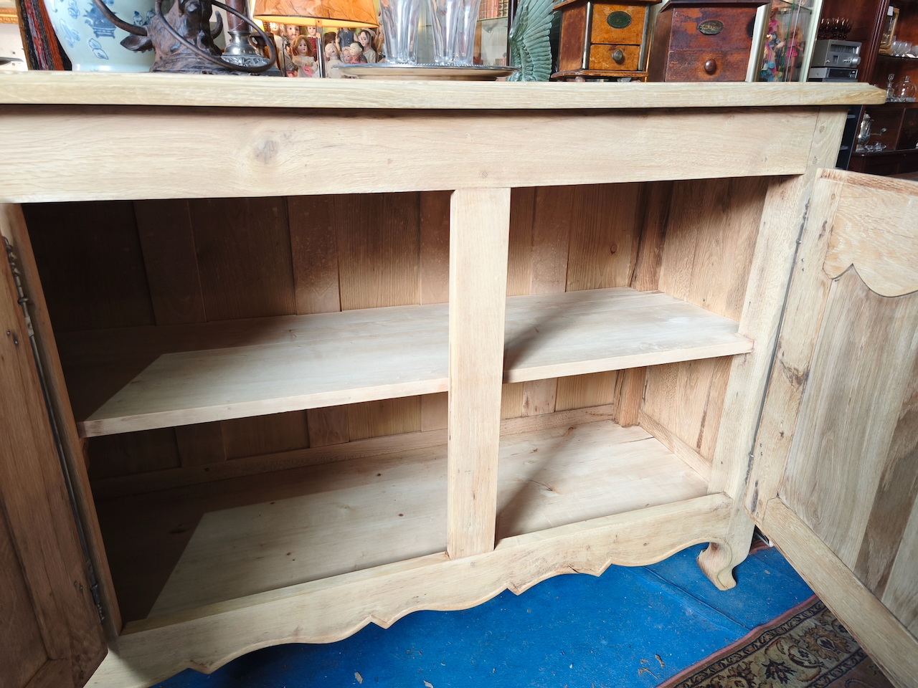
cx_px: 459
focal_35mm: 23
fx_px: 610
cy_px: 344
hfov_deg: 73.9
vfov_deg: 58.9
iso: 400
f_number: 1.7
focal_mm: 5.35
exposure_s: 1/100
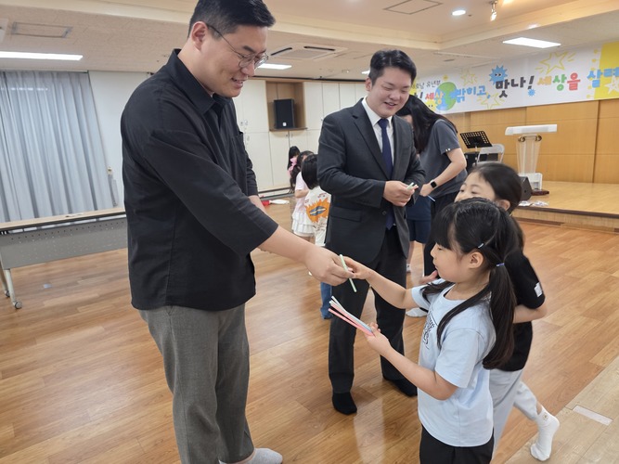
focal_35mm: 23
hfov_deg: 73.9
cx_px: 310
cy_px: 232
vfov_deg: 58.9
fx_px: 411
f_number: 1.7
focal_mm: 6.3
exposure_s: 1/120
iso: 400
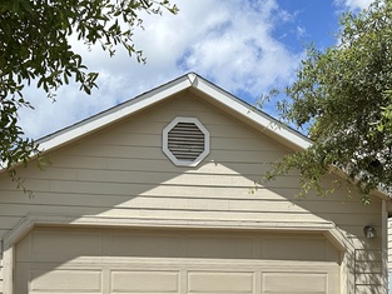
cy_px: 280
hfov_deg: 38.6
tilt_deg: +2.4
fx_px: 555
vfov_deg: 28.2
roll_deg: -0.2
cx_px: 144
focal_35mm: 49
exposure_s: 1/7042
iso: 80
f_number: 1.78
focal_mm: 6.86
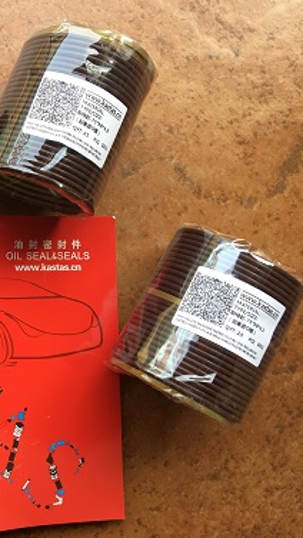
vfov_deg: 47.3
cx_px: -61
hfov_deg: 25.0
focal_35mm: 43
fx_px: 613
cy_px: 265
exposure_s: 1/50
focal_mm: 4.15
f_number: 2.2
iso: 32
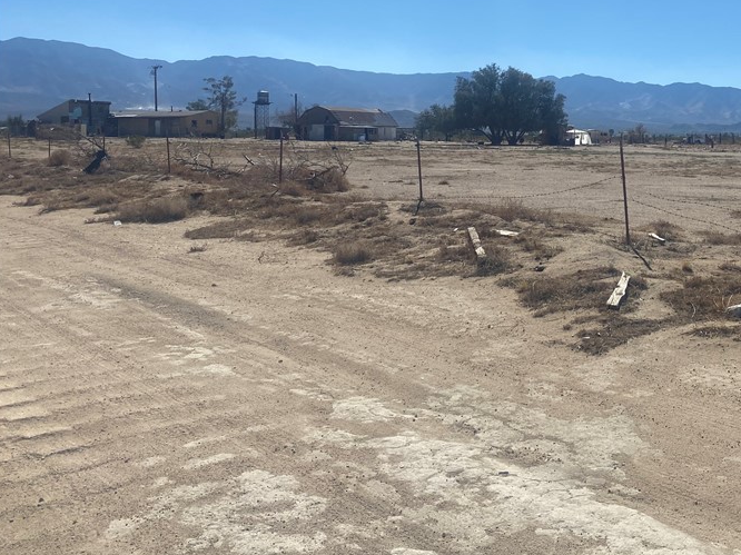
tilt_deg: -3.7
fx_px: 856
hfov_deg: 45.1
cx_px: 563
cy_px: 155
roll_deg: +0.4
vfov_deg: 35.3
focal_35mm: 40
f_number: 1.8
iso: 32
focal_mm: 4.25
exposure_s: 1/6757
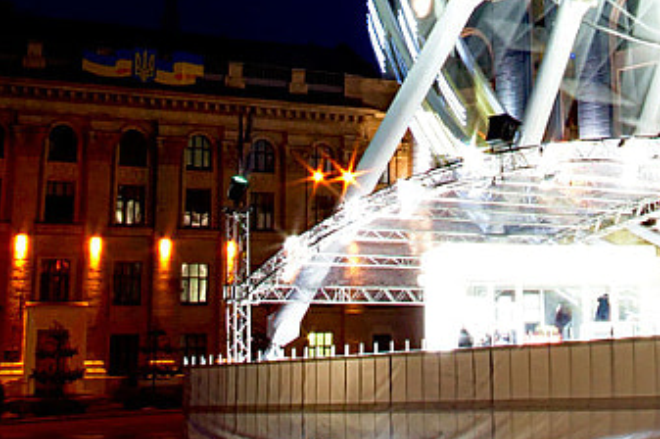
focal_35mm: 78
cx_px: 401
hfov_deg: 25.8
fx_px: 1435
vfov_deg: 14.0
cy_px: -500
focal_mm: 11
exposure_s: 5
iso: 250
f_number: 25
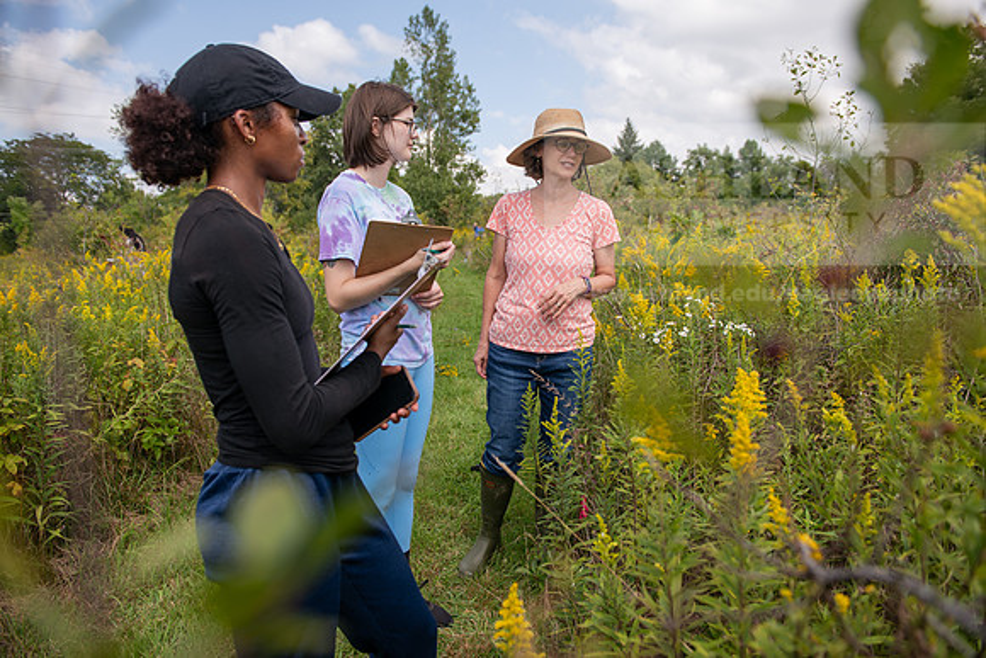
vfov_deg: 49.6
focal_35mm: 26
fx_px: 712
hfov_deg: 69.4
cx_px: 493
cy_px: 329
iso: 64
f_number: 3.5
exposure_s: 1/500
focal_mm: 26
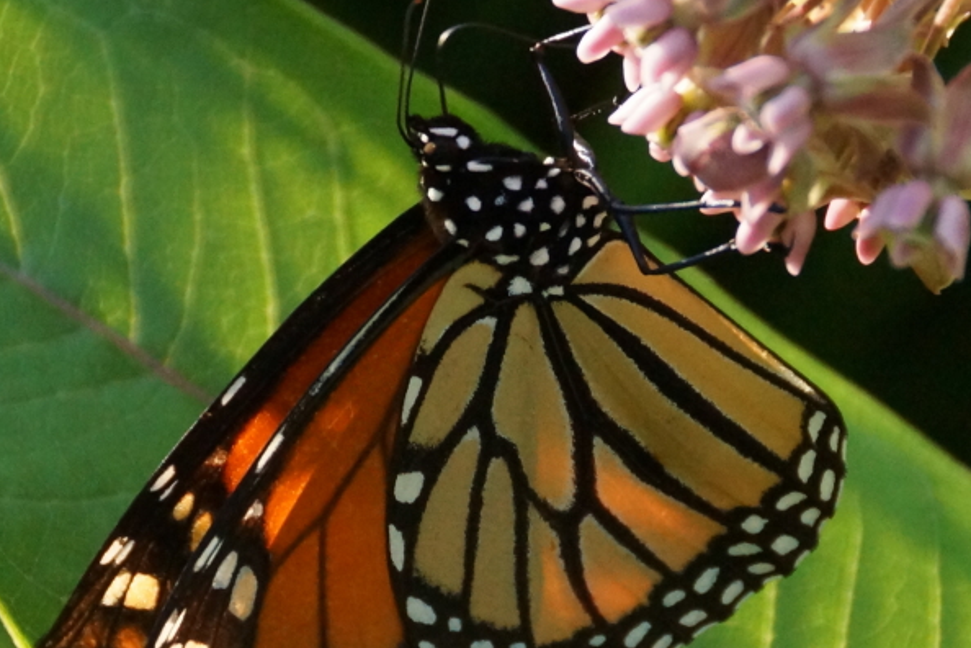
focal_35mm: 631
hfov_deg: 3.3
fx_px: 17018
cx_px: 418
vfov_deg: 2.2
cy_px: 396
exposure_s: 1/400
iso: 1600
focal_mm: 250
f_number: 6.3
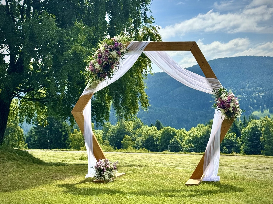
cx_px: 136
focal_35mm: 48
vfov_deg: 30.3
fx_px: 379
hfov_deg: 39.7
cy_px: 102
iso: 64
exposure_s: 1/7092
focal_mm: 6.76
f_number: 1.78
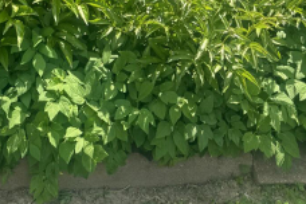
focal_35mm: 73
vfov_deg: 14.6
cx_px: 9
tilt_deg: -3.9
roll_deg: -0.4
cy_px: -233
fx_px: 620
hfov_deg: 26.4
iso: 80
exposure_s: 1/1112
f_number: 1.78
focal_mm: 6.76
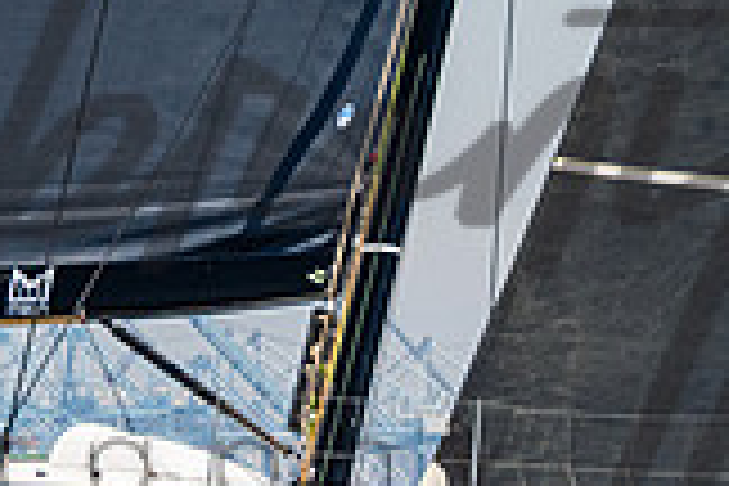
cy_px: 372
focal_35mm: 768
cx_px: 512
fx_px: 15551
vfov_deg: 1.8
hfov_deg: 2.7
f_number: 8
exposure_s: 1/2500
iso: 500
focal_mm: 165
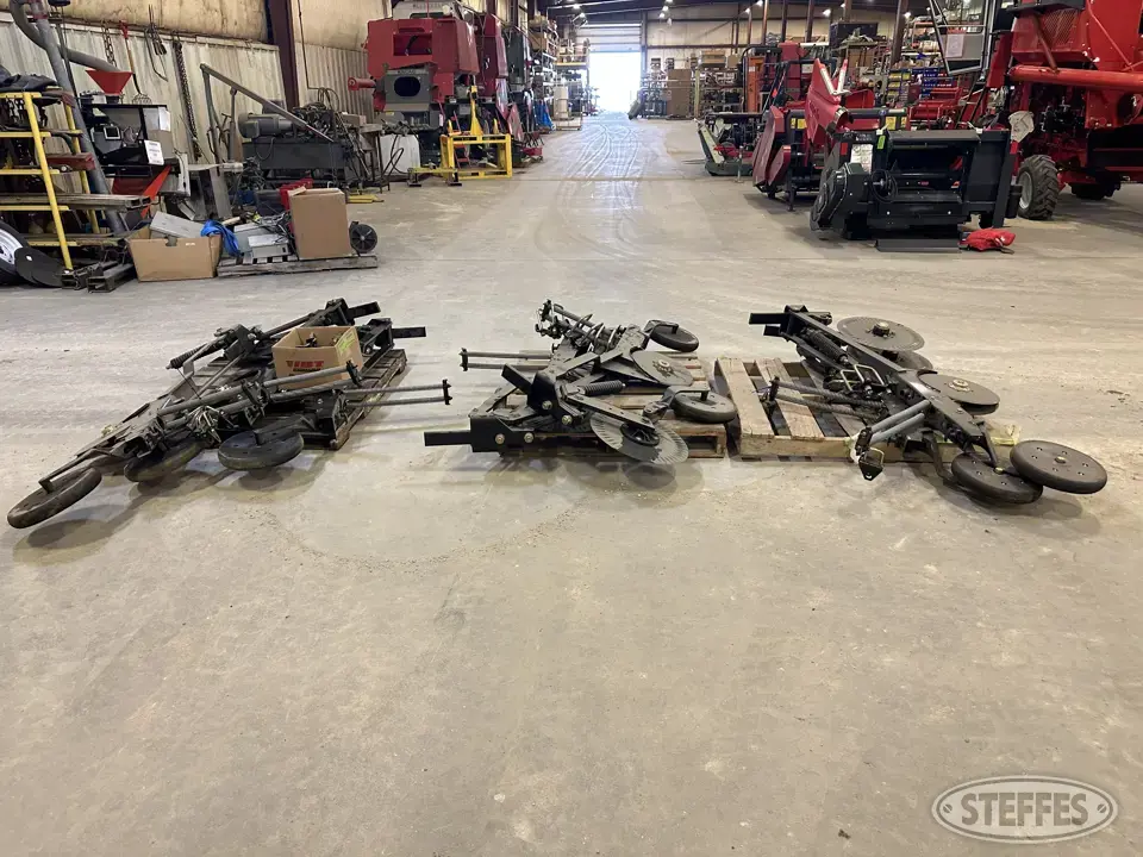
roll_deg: +1.1
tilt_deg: -21.2
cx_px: 572
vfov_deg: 56.8
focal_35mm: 24
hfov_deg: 71.6
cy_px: 428
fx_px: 792
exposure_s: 1/60
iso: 320
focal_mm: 6.86
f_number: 1.78
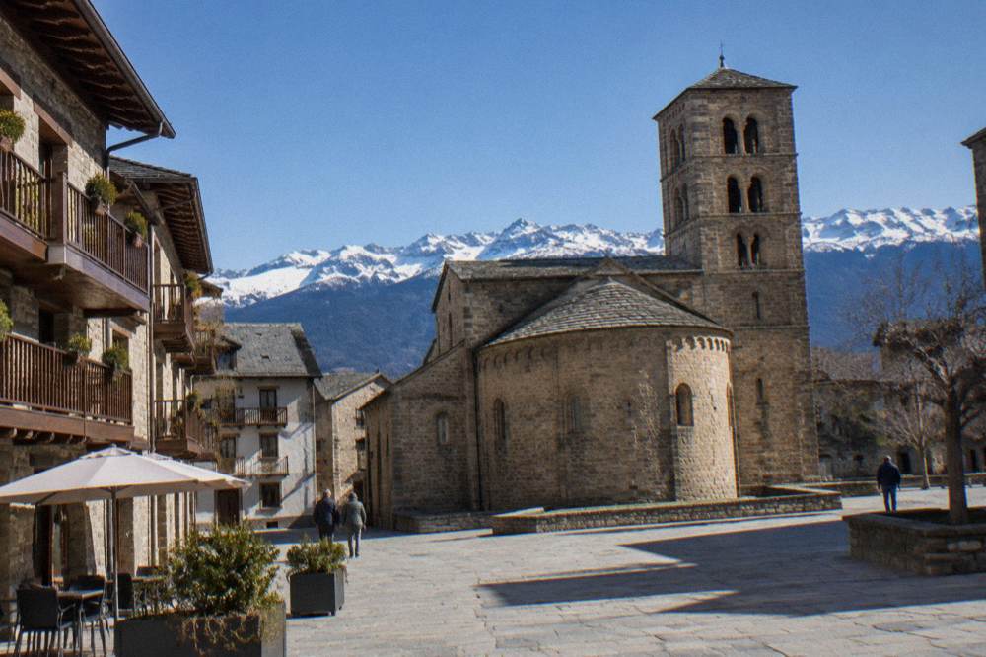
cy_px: 328
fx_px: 958
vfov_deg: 37.8
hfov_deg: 54.5
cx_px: 493
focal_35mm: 35
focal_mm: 35
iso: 400
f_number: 7.1
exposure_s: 1/500
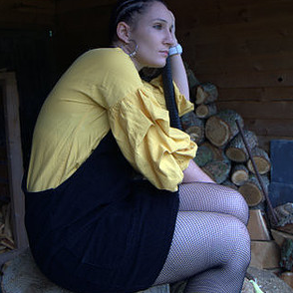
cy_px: 90
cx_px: 147
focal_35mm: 39
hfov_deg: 42.8
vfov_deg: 42.1
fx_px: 373
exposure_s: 1/80
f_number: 5
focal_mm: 20
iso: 100
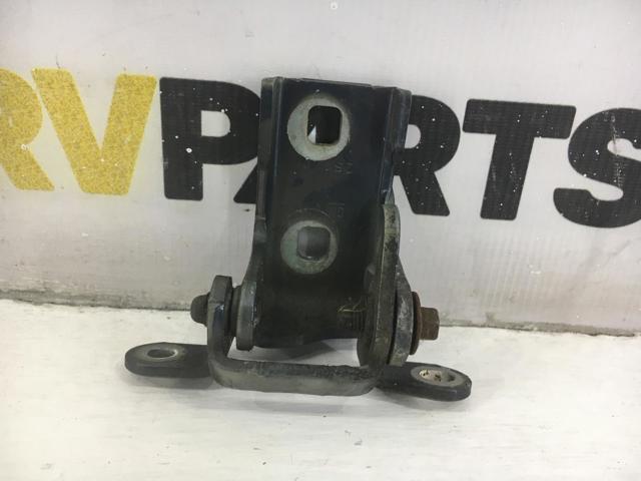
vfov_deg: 48.2
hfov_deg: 61.7
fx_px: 537
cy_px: 240
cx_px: 320
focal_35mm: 29
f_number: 2.2
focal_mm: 4.15
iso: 25
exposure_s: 1/33
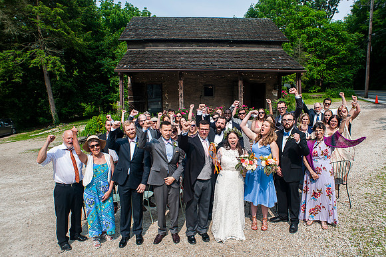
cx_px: 201
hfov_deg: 74.0
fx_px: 256
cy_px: 130
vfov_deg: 53.3
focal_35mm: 24
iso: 320
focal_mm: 20
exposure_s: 1/640
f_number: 5
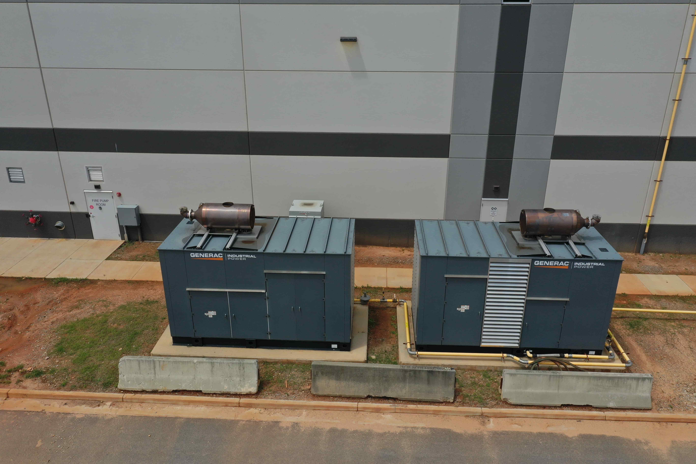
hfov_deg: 65.5
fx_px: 541
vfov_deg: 46.4
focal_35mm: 28
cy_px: 232
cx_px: 348
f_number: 7.1
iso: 200
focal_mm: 10.26
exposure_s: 1/800
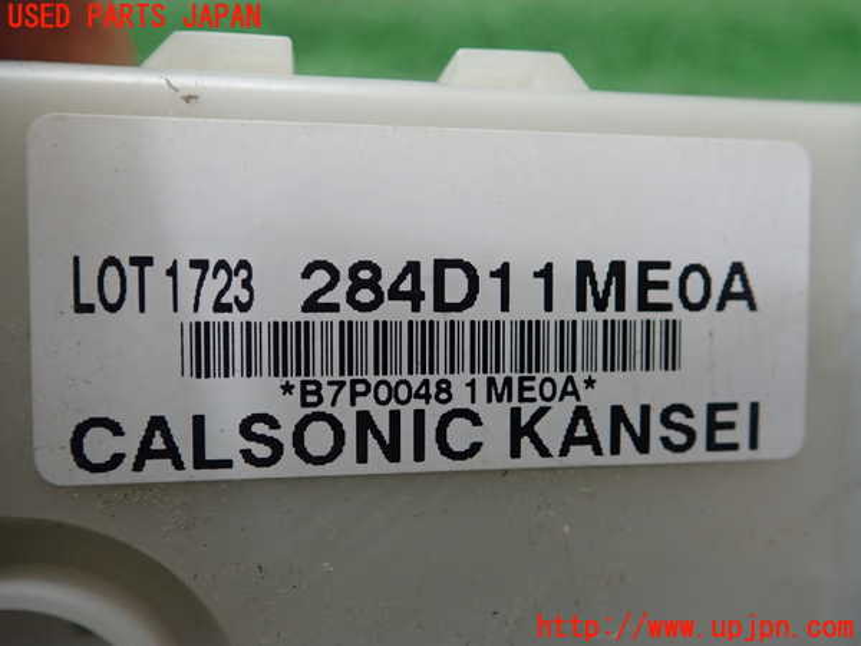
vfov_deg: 46.8
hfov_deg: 60.0
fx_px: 746
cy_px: 323
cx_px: 430
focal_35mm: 30
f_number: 2.3
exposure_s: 1/125
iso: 250
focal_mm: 5.5
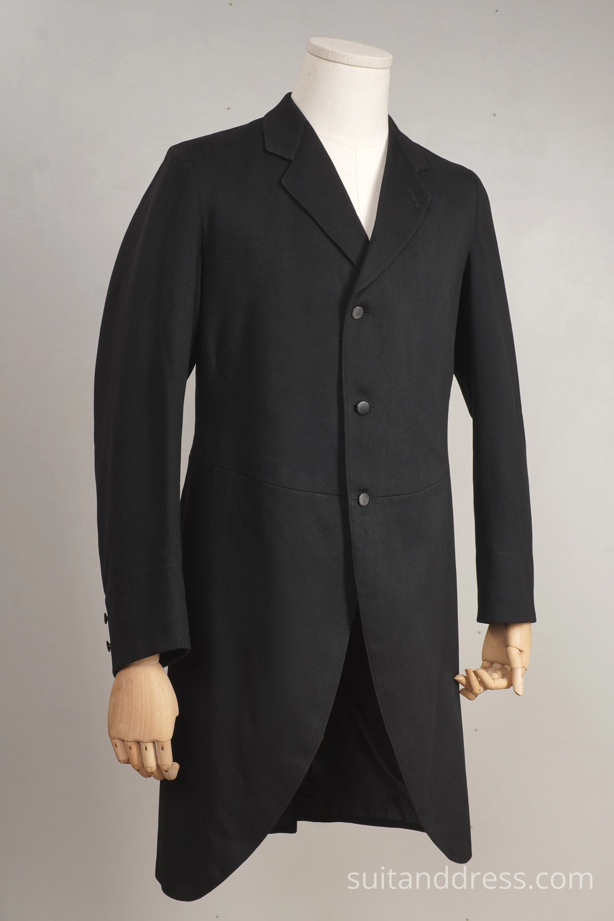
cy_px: 453
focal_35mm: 49
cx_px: 307
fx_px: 1253
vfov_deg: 40.3
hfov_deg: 27.5
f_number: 9
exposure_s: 1/10
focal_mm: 32
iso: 320
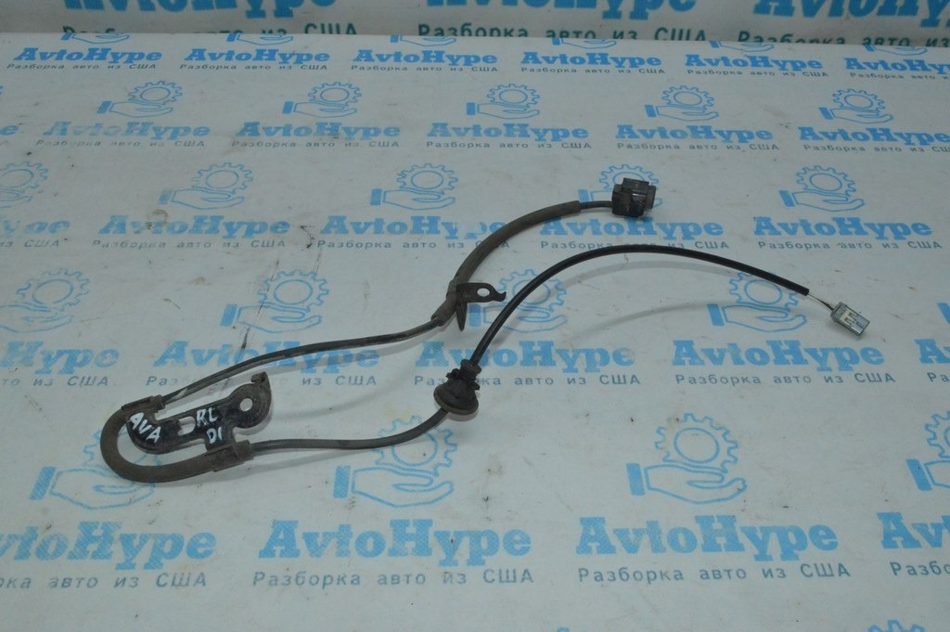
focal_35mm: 33
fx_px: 870
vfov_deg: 39.9
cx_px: 475
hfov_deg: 57.3
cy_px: 316
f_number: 16
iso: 3600
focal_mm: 22
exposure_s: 1/200
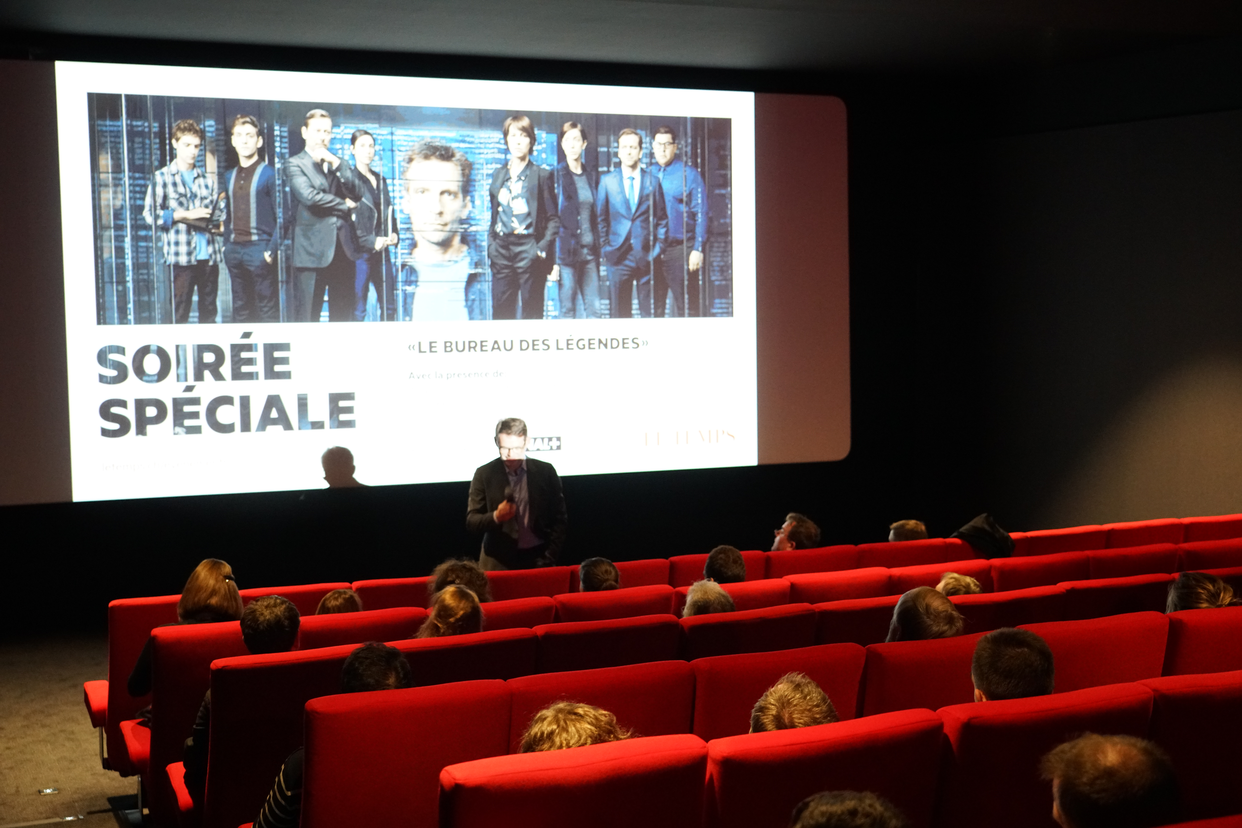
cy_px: 414
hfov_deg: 41.1
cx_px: 621
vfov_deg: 28.1
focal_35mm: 48
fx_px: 1656
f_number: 4
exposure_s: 1/40
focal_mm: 48
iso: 6400
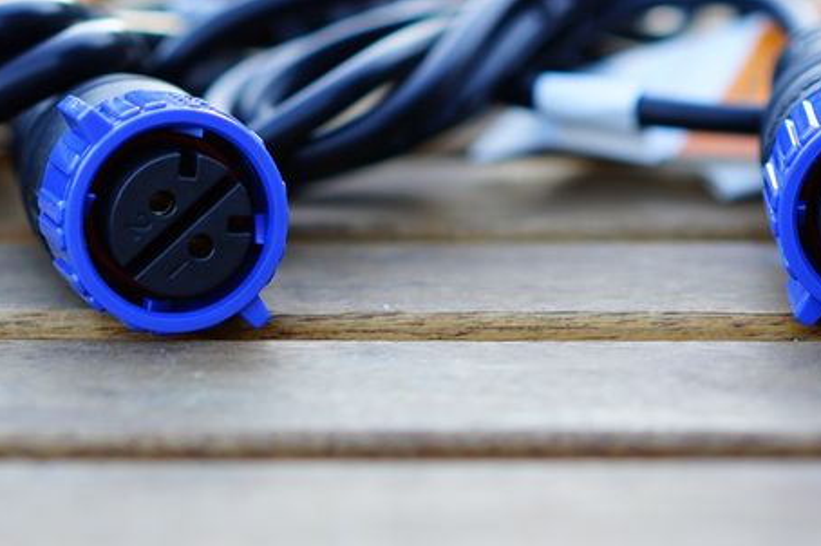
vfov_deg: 8.8
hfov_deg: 13.2
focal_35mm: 155
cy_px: -42
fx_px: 3532
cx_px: 195
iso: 100
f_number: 2.8
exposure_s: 1/60
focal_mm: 55
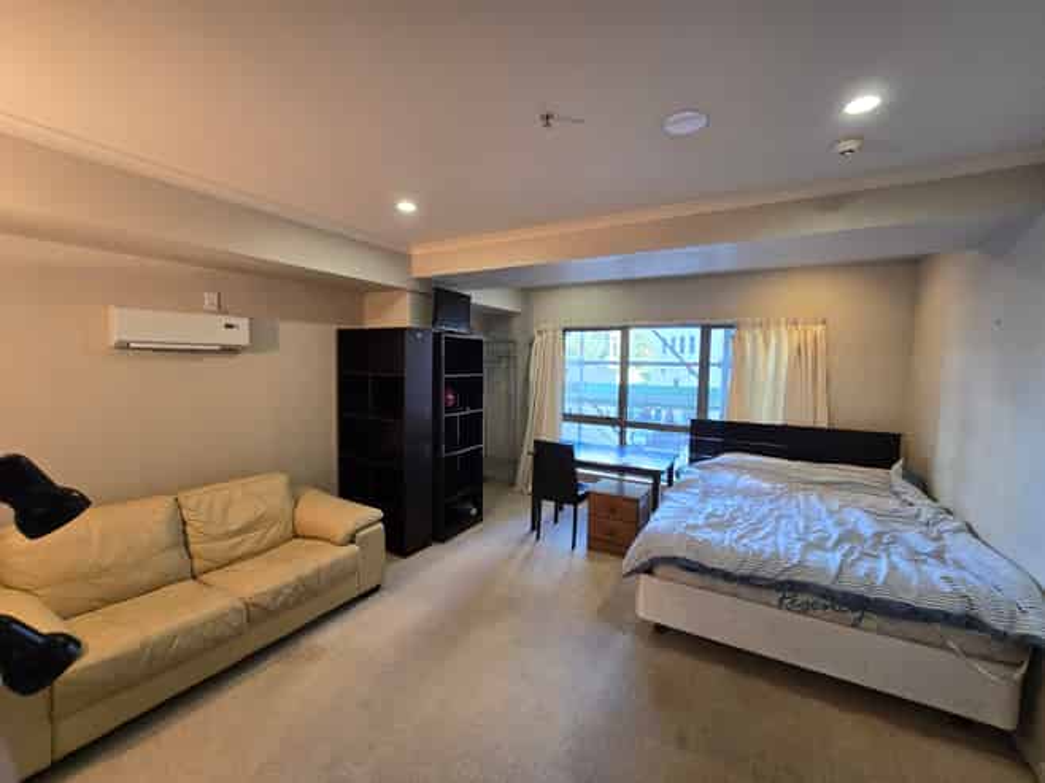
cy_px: 392
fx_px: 392
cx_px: 522
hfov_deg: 106.2
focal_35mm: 13
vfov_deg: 89.9
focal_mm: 2.2
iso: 160
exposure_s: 1/50
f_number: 2.2
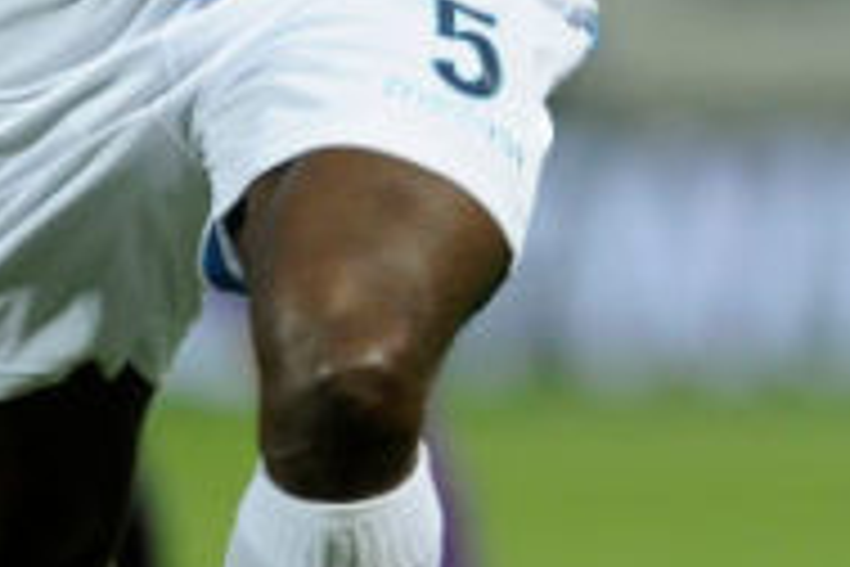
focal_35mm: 1909
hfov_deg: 1.1
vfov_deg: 0.7
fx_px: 45070
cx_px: 148
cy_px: 70
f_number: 3.2
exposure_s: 1/1000
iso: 2000
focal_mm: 400
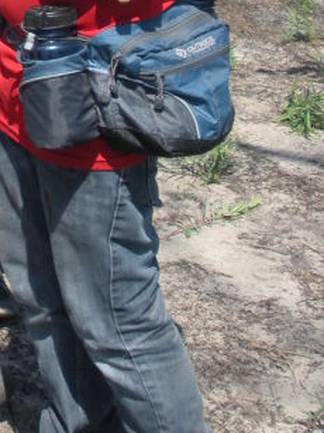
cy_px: -24
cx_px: -170
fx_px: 1561
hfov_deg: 11.3
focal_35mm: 125
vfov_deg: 15.4
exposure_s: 1/398
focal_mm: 6.3
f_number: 3.5
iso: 64
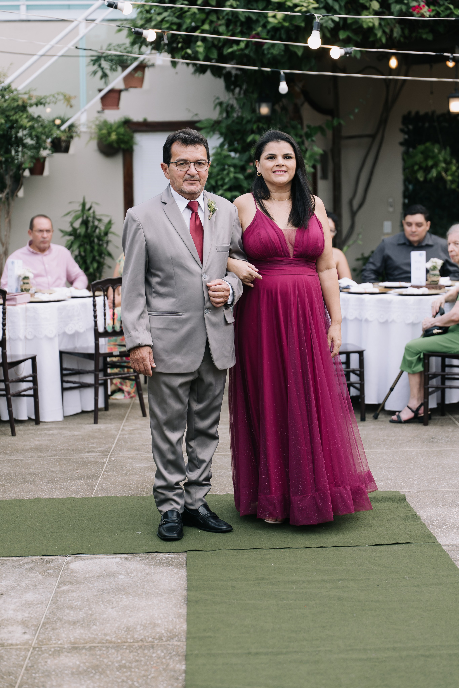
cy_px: 344
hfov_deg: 18.7
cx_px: 230
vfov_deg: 27.7
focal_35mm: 73
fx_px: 1396
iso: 250
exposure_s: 1/200
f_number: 2.8
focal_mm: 70
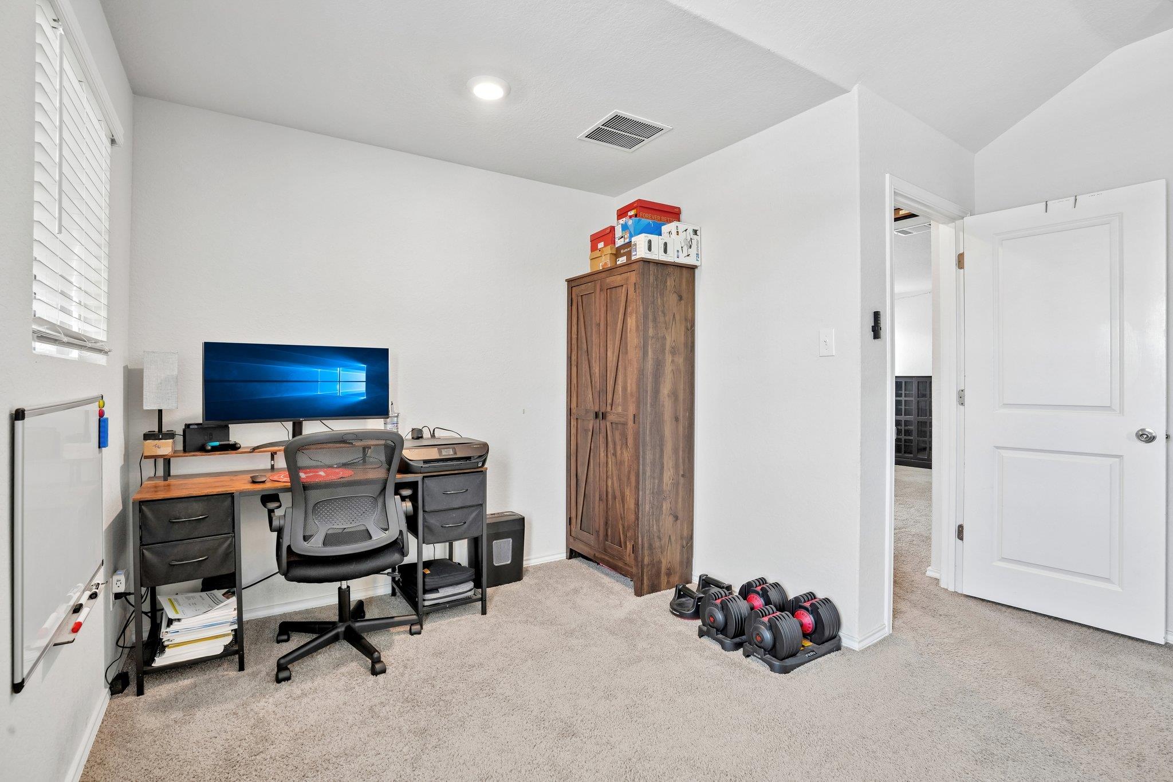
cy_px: 391
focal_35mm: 16
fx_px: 521
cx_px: 586
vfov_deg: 73.7
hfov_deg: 96.7
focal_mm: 16
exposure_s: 1/10
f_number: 8
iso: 400
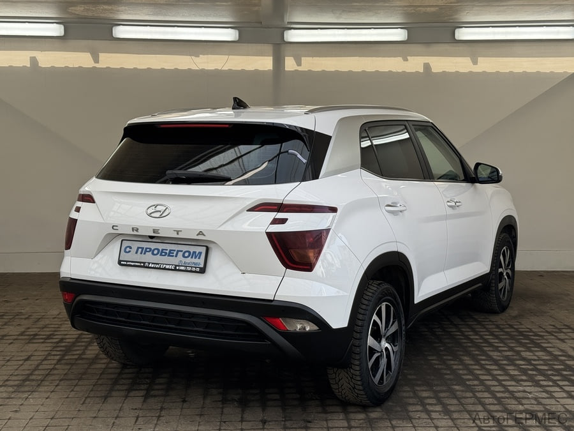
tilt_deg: -7.6
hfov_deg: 39.7
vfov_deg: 30.3
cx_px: 287
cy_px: 216
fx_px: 796
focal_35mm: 48
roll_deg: -1.0
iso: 64
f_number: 1.78
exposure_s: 1/1043
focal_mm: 6.76
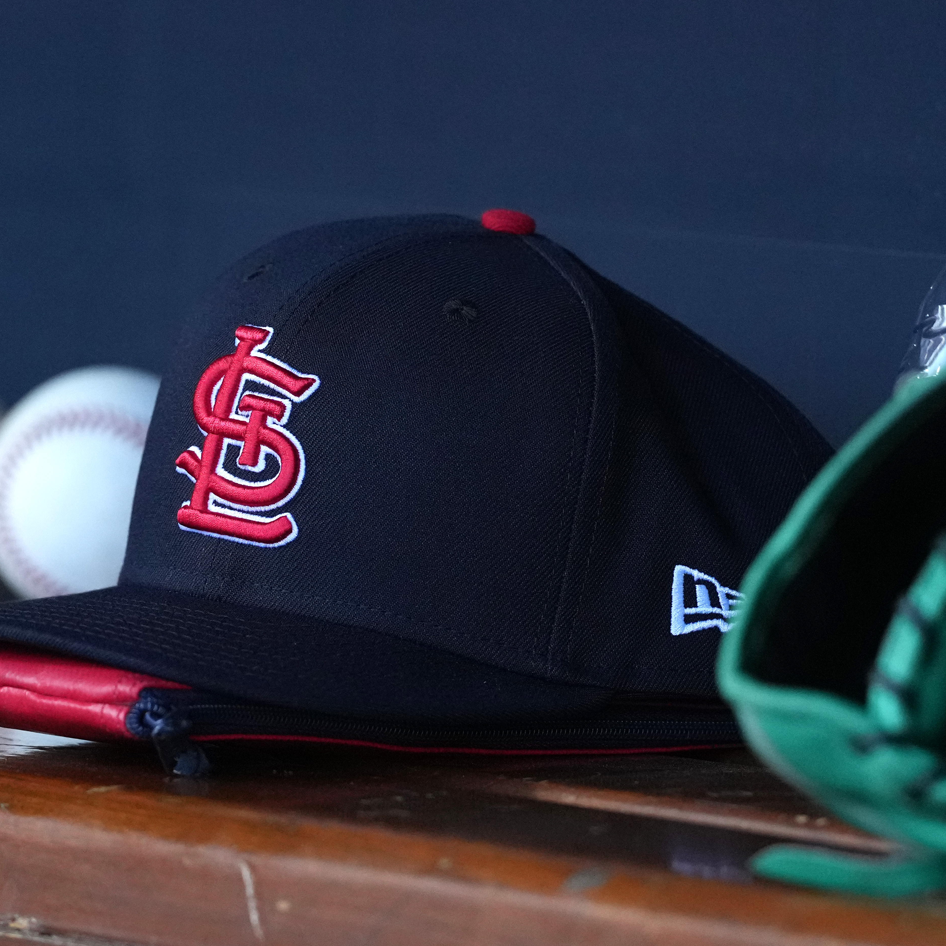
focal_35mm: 574
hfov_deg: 3.1
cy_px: 473
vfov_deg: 3.1
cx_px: 304
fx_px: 17747
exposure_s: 1/2000
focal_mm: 300
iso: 3200
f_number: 3.5
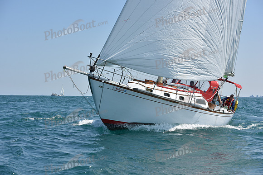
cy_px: 88
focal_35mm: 70
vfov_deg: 19.5
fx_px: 511
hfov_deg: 28.8
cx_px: 132
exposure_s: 1/1250
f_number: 7.1
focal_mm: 70
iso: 250
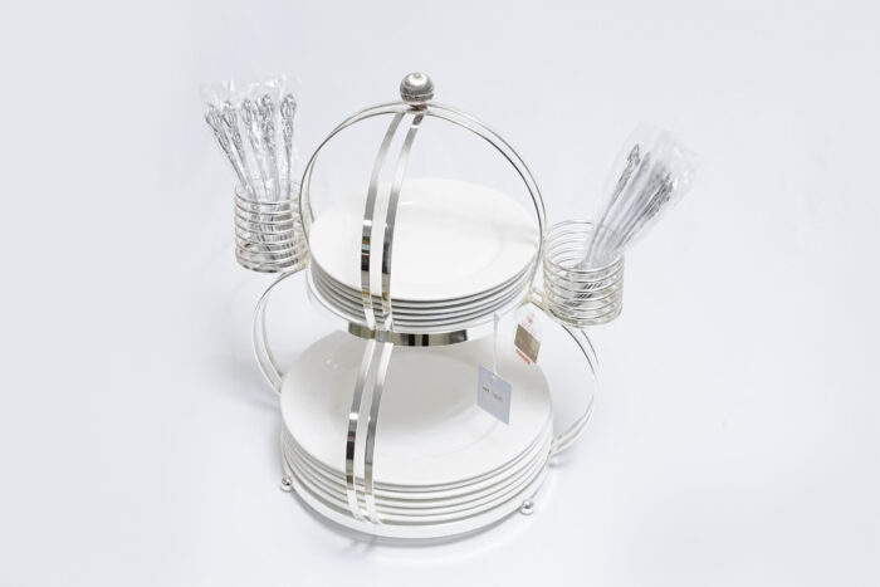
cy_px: 294
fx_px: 1100
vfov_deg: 29.9
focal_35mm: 45
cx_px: 440
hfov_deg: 43.6
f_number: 10
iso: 3200
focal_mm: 30
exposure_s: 1/125
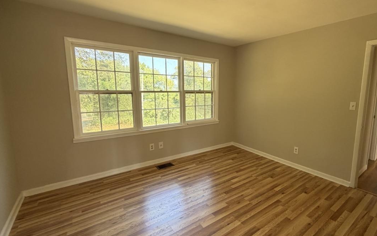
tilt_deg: -7.1
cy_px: 114
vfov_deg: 65.0
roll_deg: -0.1
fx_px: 185
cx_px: 227
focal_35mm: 18
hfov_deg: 89.9
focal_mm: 2.22
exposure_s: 1/121
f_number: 2.2
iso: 160
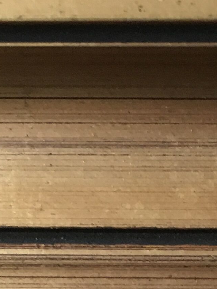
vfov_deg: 13.7
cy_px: 415
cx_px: 444
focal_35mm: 137
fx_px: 1145
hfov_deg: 10.0
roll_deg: +0.3
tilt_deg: -7.1
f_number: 2.2
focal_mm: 4.15
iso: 160
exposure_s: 1/33
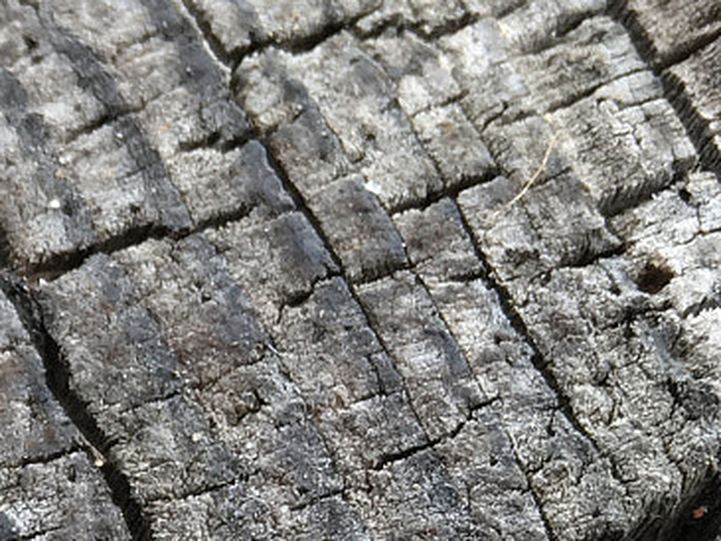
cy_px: 717
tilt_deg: -61.2
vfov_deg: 11.4
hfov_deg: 13.2
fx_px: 2646
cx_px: -753
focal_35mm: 127
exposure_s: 1/120
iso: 25
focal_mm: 4.15
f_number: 2.2
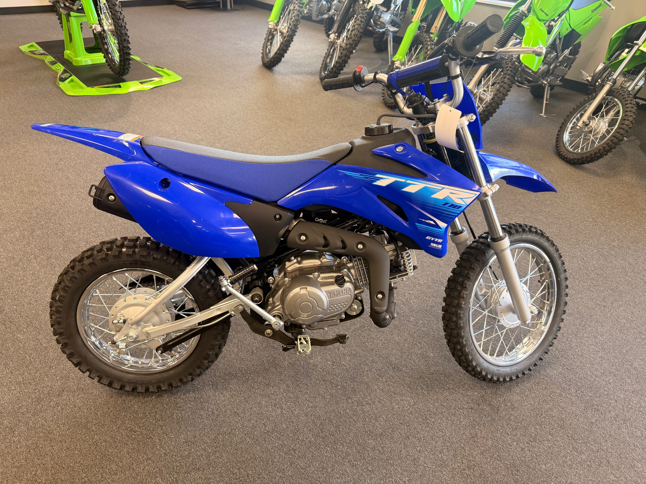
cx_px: 323
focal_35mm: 24
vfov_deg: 56.8
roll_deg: -3.8
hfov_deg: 71.6
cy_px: 242
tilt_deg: -34.0
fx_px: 448
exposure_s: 1/43
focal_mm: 6.76
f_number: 1.78
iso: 160
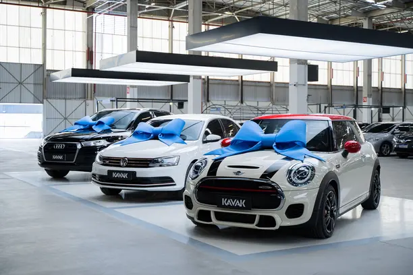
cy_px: 138
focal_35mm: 49
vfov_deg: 27.5
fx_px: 562
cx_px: 206
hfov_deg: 40.3
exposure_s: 1/50
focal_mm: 49
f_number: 2.8
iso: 100
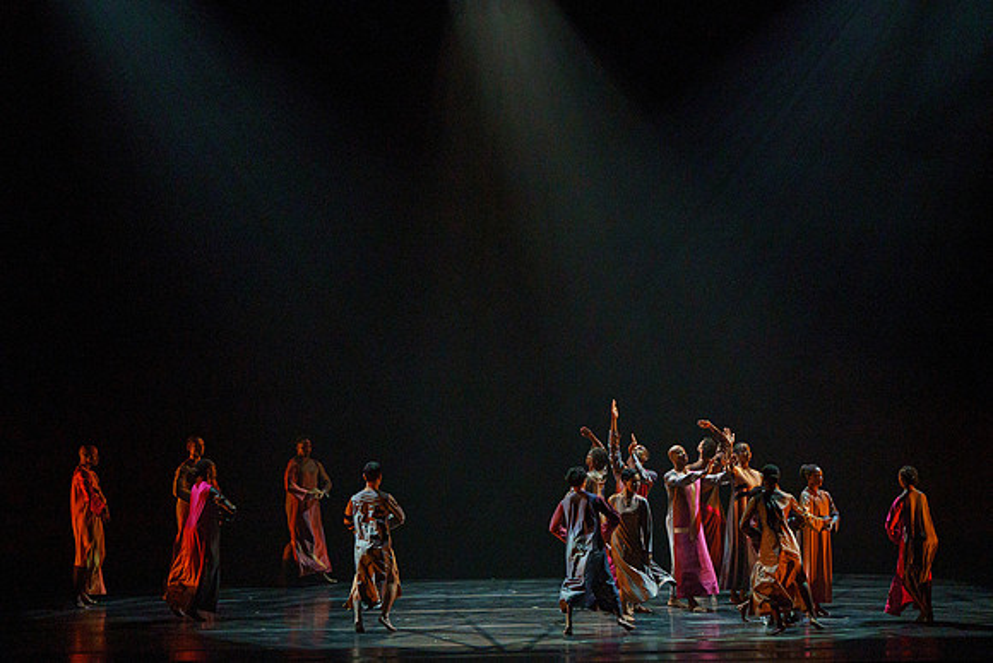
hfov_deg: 17.0
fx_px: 3318
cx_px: 505
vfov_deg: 11.4
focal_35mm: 120
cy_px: 272
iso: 6400
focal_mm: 100
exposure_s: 1/250
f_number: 5.6
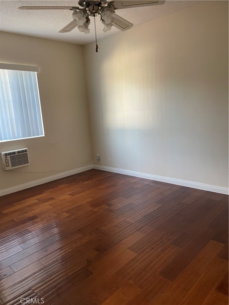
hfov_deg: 54.9
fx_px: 221
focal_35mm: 25
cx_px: 114
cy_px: 152
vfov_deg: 69.4
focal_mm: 5.1
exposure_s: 1/60
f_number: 1.6
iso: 320
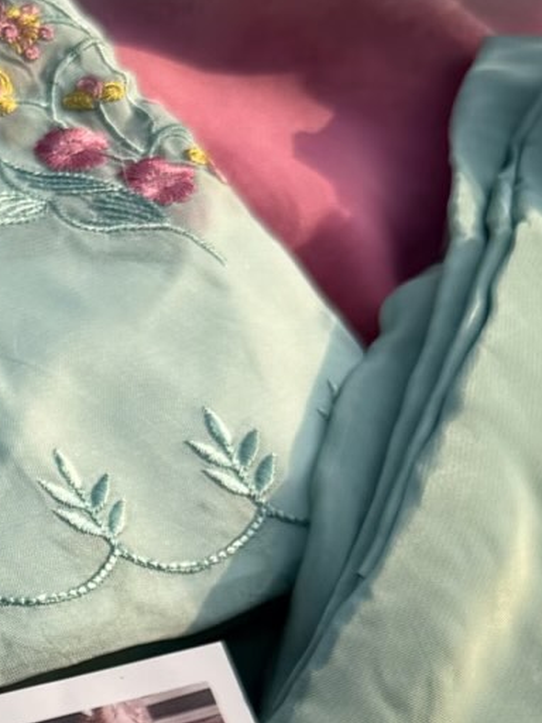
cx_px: -405
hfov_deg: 13.4
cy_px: 910
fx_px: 2088
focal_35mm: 100
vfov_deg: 18.4
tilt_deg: -59.4
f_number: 1.78
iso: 80
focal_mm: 6.76
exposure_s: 1/3279
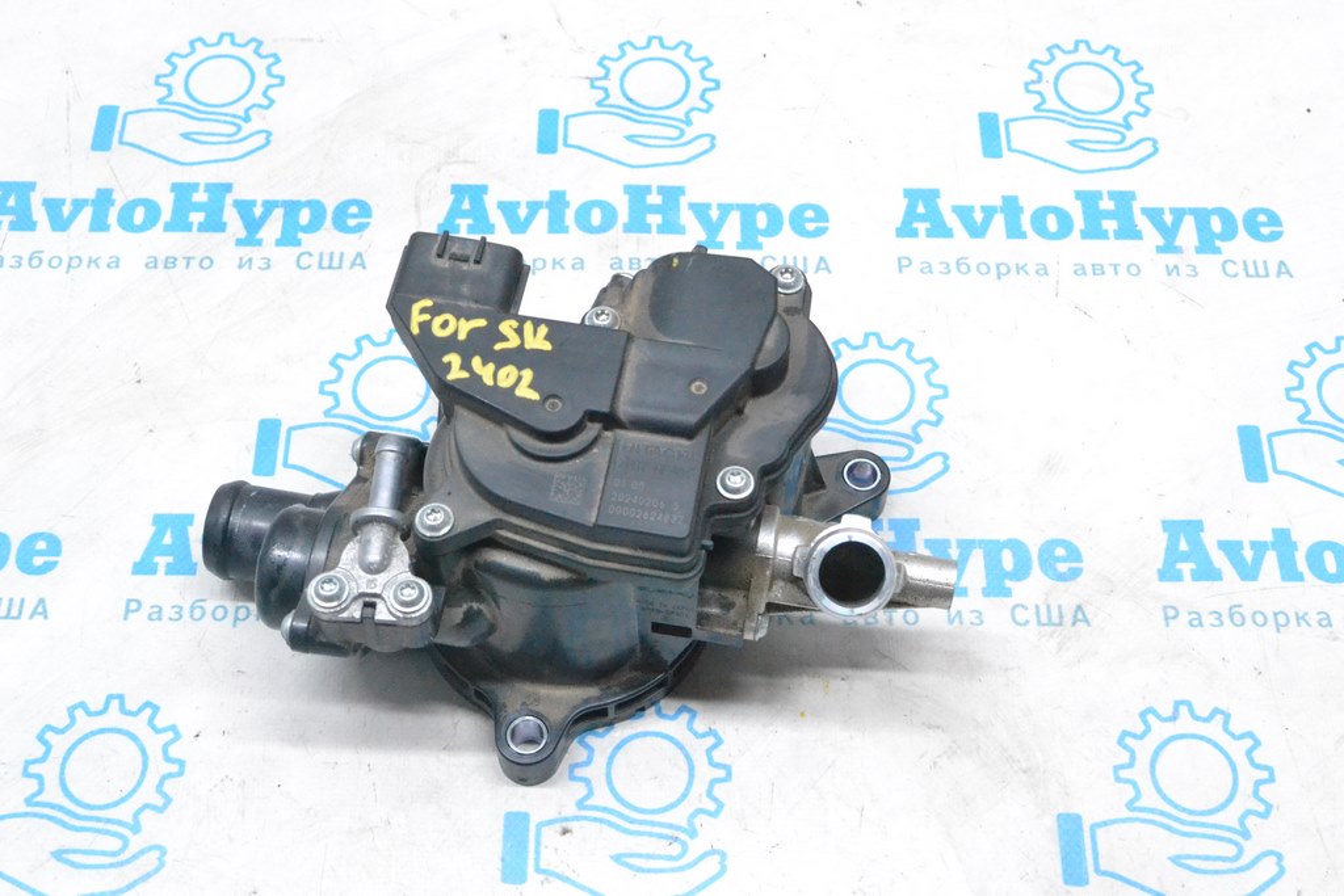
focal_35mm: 48
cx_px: 672
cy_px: 448
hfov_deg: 41.1
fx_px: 1792
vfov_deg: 28.1
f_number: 9
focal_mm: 32
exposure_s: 1/160
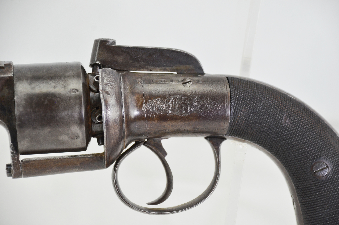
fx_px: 1903
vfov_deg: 6.8
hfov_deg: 10.2
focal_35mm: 202
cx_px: 170
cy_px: 112
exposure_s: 1/200
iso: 800
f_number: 5.6
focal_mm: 135
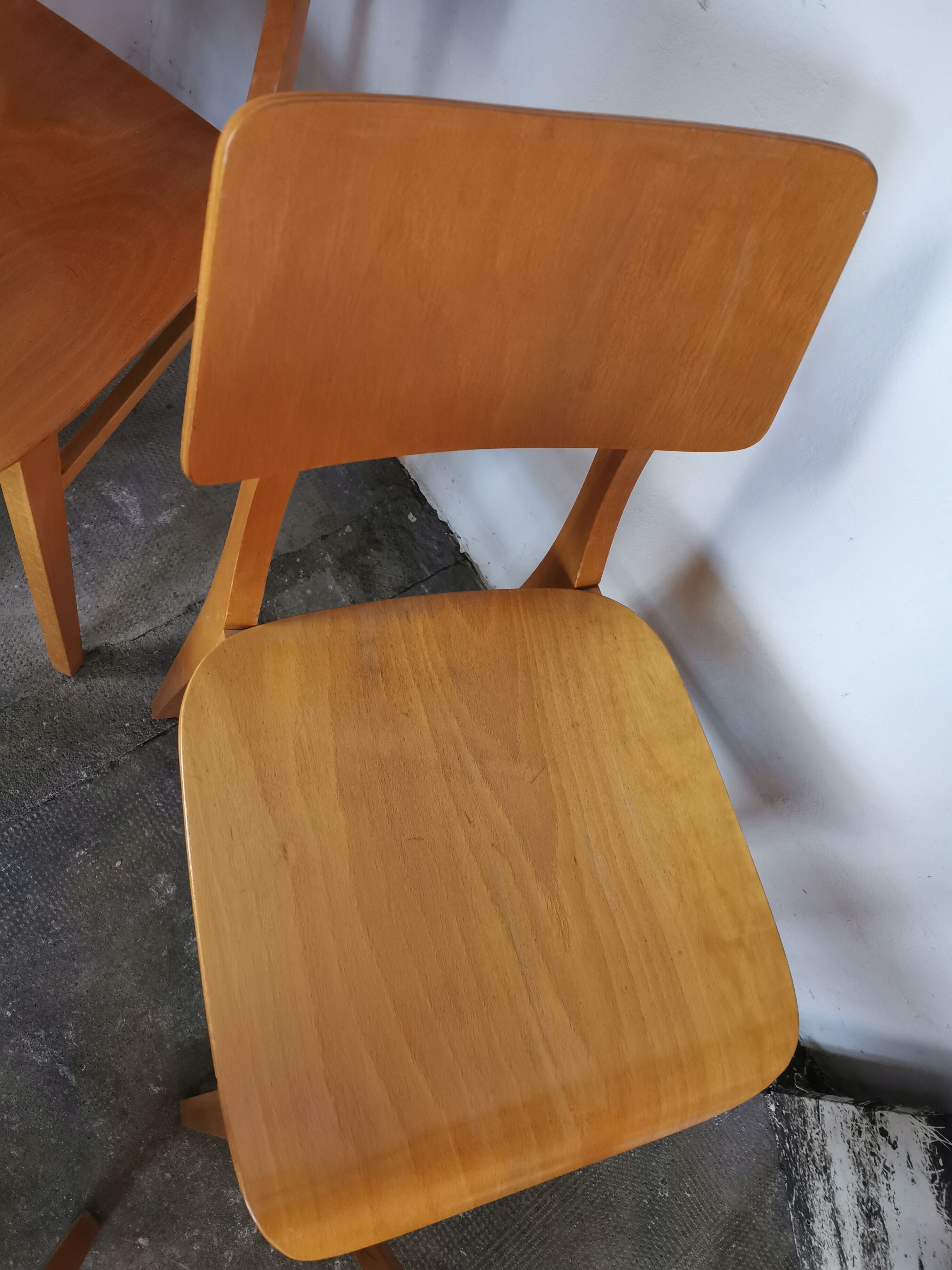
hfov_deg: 51.4
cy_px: 635
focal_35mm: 27
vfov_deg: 65.3
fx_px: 990
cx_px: 476
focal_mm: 5.56
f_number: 1.6
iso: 400
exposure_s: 1/50
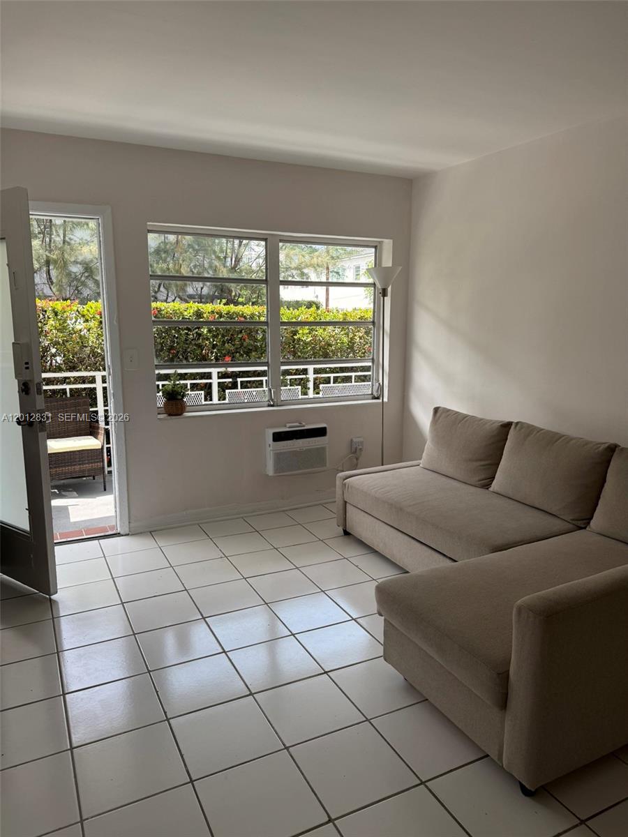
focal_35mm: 24
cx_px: 314
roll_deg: -0.7
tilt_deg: -9.7
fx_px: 581
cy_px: 418
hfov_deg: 56.8
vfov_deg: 71.6
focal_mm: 6.76
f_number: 1.78
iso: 100
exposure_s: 1/909
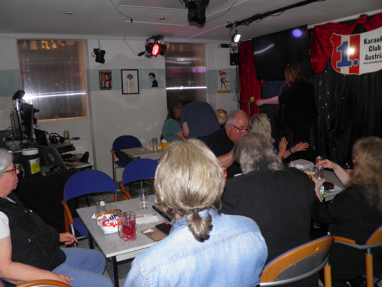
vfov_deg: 48.2
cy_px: 146
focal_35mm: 29
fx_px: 320
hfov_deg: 61.6
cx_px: 184
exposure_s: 1/30
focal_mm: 4.9
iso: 100
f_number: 2.8
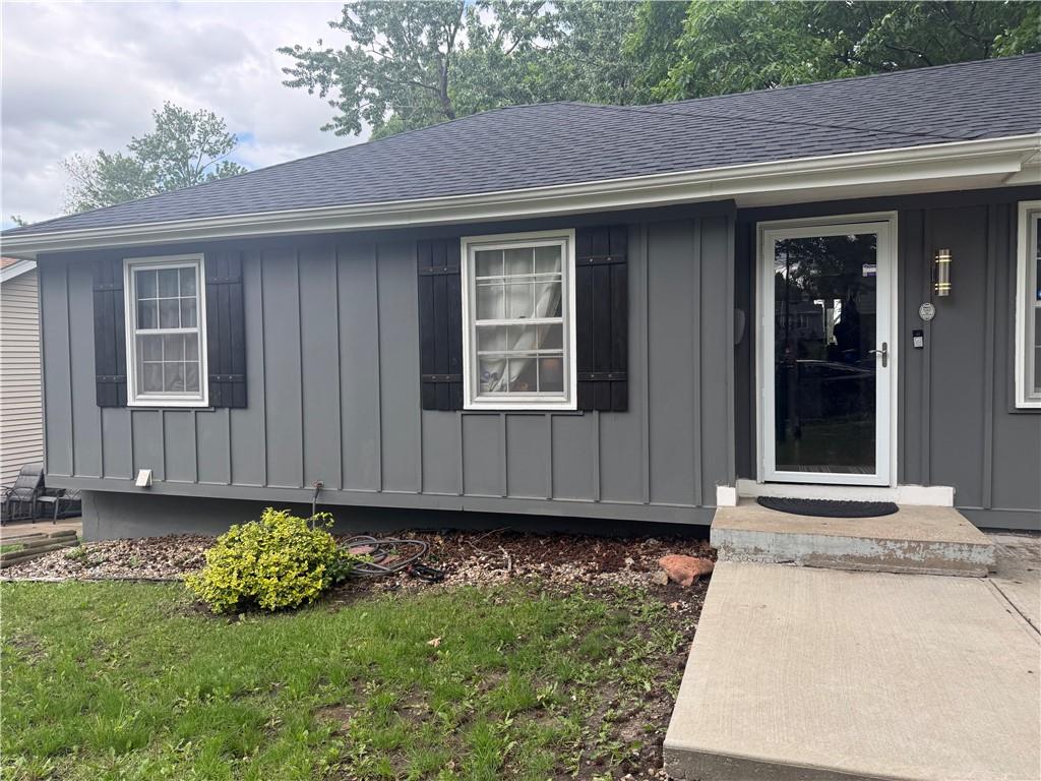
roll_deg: +0.9
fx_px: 722
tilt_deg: -1.1
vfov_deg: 56.8
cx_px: 520
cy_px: 390
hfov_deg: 71.6
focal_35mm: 24
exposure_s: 1/1091
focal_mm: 6.76
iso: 100
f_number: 1.78
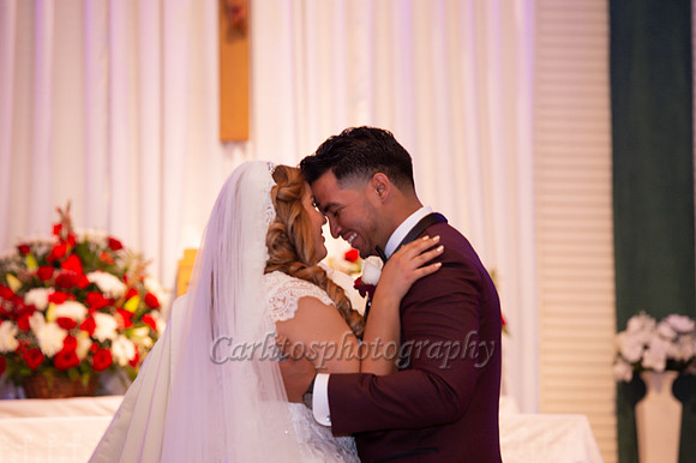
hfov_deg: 12.1
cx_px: 348
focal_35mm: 170
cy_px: 232
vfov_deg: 8.1
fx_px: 3285
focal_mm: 170
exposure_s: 1/60
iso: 1250
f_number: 4.5
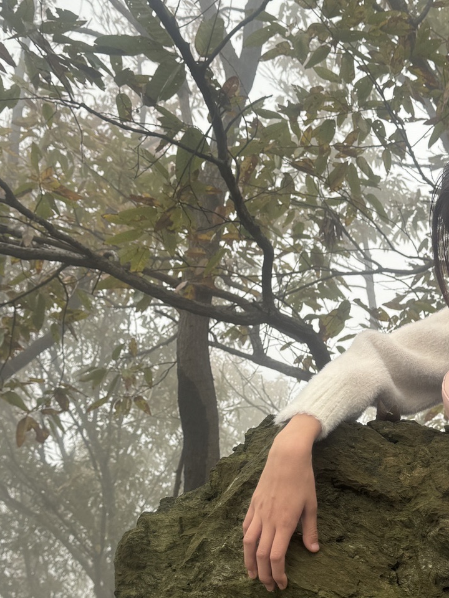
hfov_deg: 28.8
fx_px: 865
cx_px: 321
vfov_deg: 38.1
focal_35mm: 50
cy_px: 344
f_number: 1.78
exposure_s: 1/146
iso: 64
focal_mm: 6.76
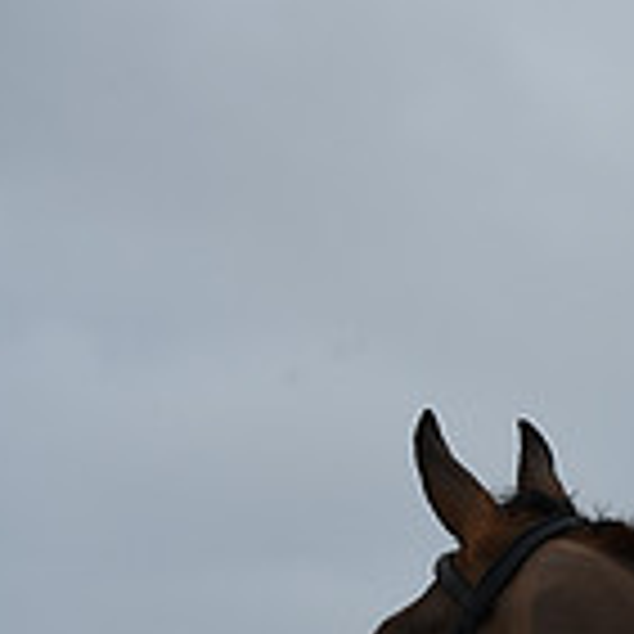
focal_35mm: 453
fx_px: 9387
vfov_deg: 3.9
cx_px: 1241
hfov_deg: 3.8
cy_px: 396
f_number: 5.6
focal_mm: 130
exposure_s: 1/500
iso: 250
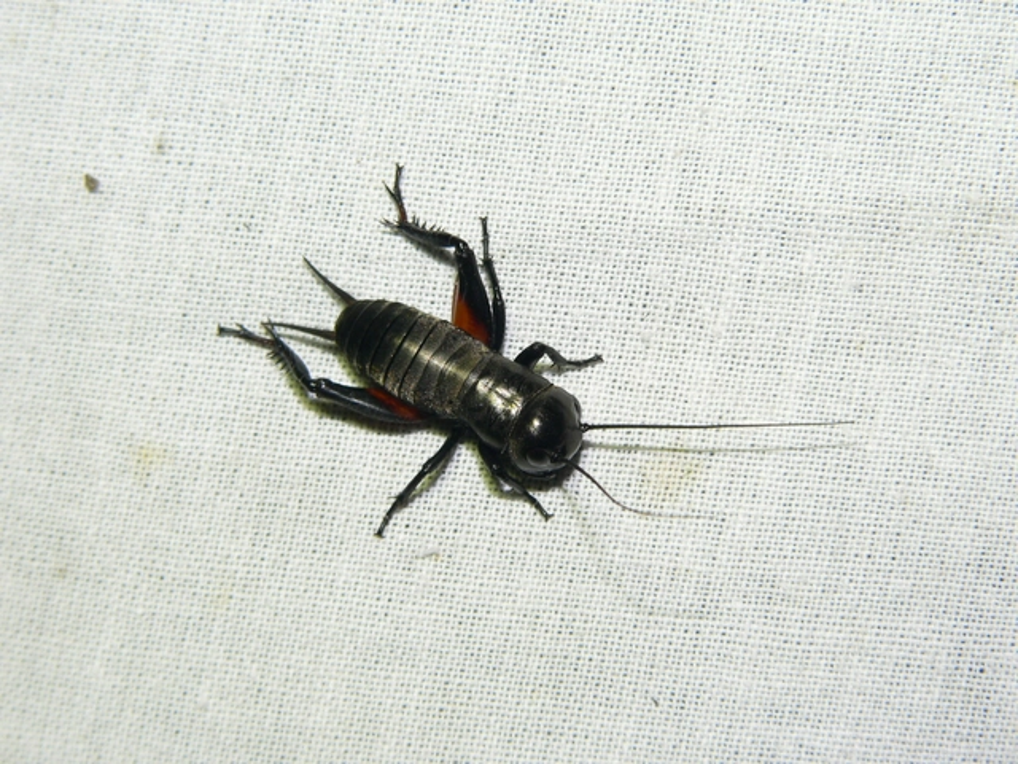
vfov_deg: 13.1
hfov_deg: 17.4
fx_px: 3323
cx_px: 509
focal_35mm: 113
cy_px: 382
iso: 80
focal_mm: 18.9
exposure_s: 1/60
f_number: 4
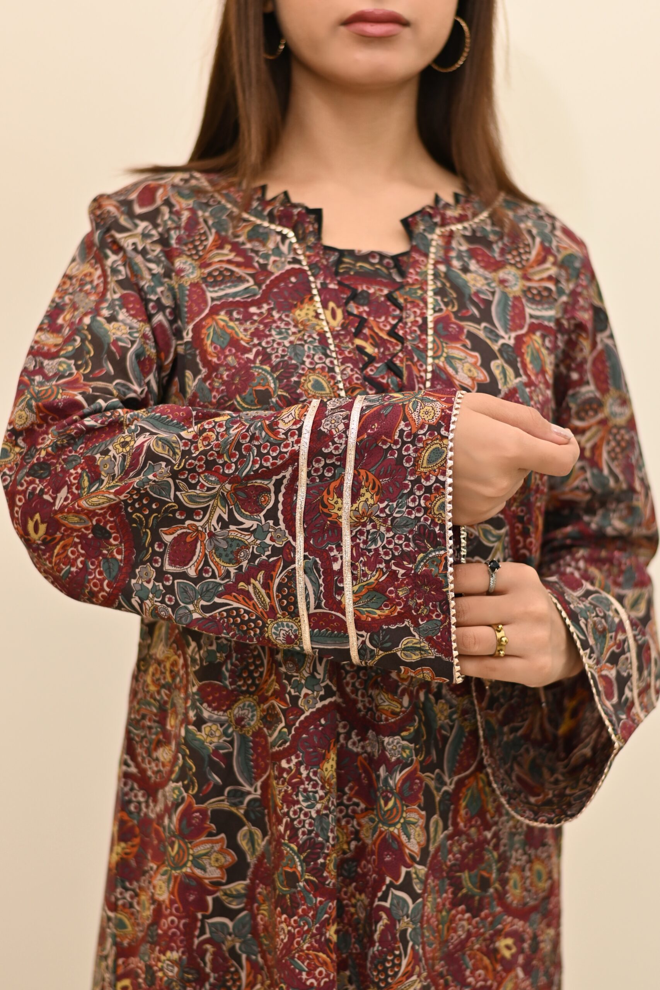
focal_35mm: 75
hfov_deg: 18.2
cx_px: 330
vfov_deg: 27.0
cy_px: 495
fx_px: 2062
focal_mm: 50
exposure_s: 1/125
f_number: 2.2
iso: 125
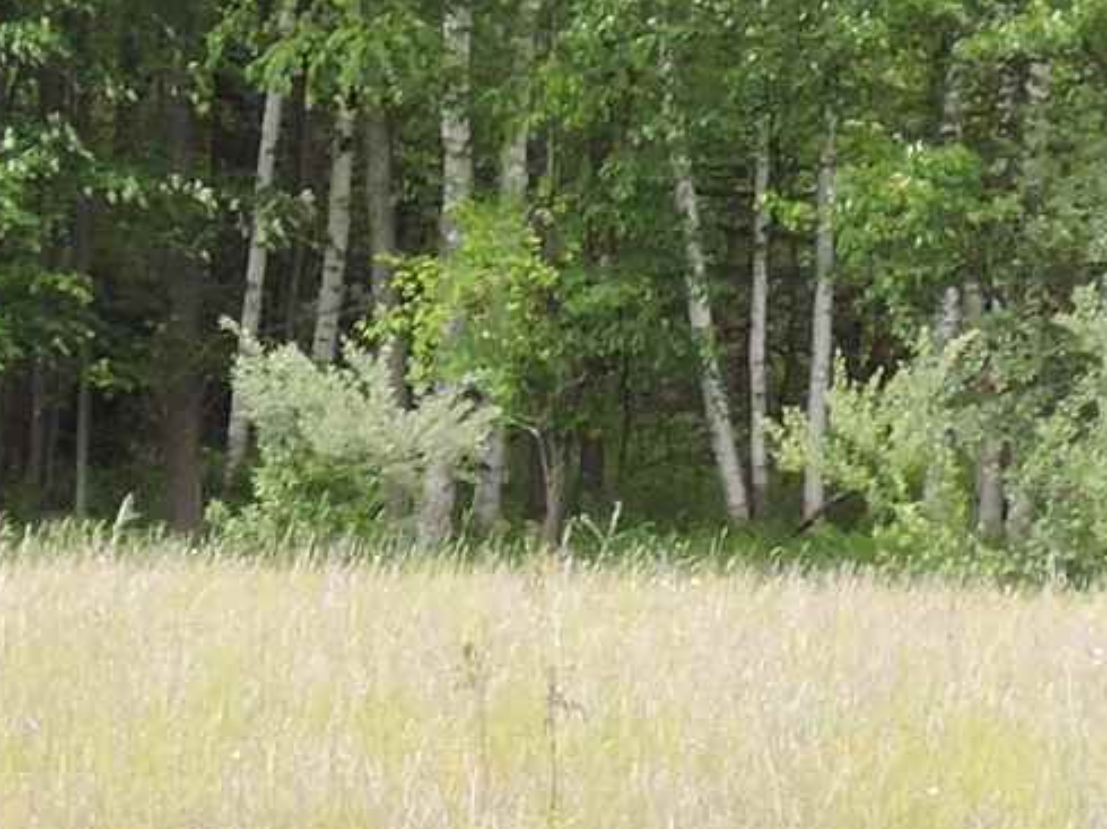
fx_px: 14032
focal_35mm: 439
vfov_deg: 3.4
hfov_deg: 4.5
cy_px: 32
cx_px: 221
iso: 100
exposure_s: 1/160
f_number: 3.9
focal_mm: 12.5
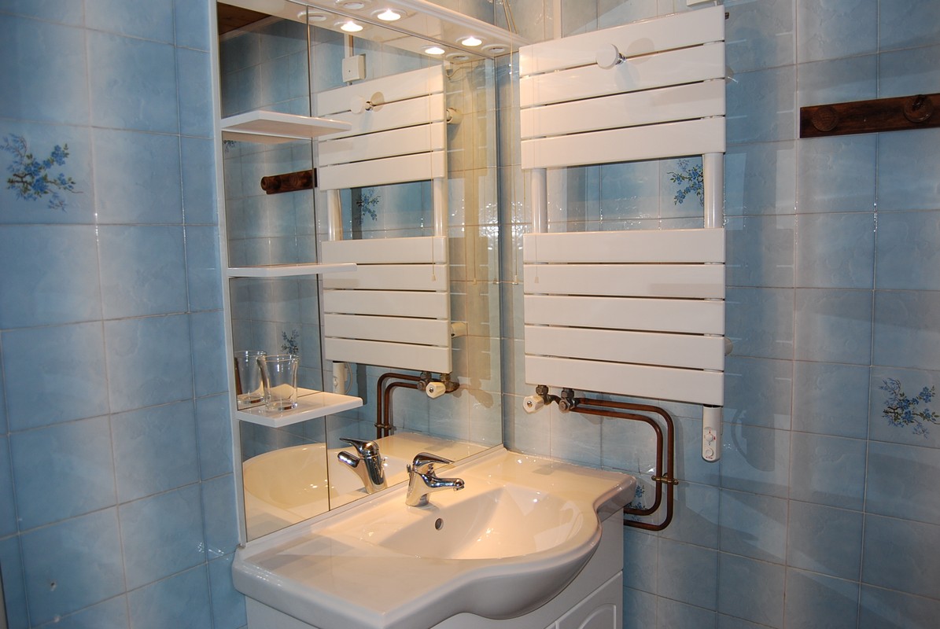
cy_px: 314
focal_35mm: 27
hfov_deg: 67.3
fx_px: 706
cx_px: 470
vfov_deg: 48.1
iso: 200
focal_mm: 18
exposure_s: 1/60
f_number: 3.5
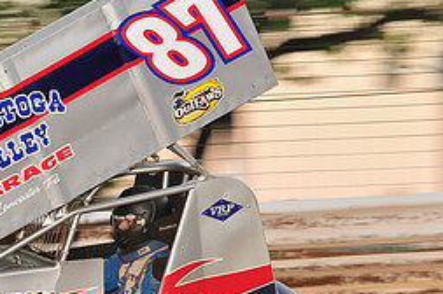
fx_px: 4092
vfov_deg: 4.1
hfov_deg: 6.2
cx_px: 0
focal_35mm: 333
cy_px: 250
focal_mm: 145
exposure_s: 1/320
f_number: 7.1
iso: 800
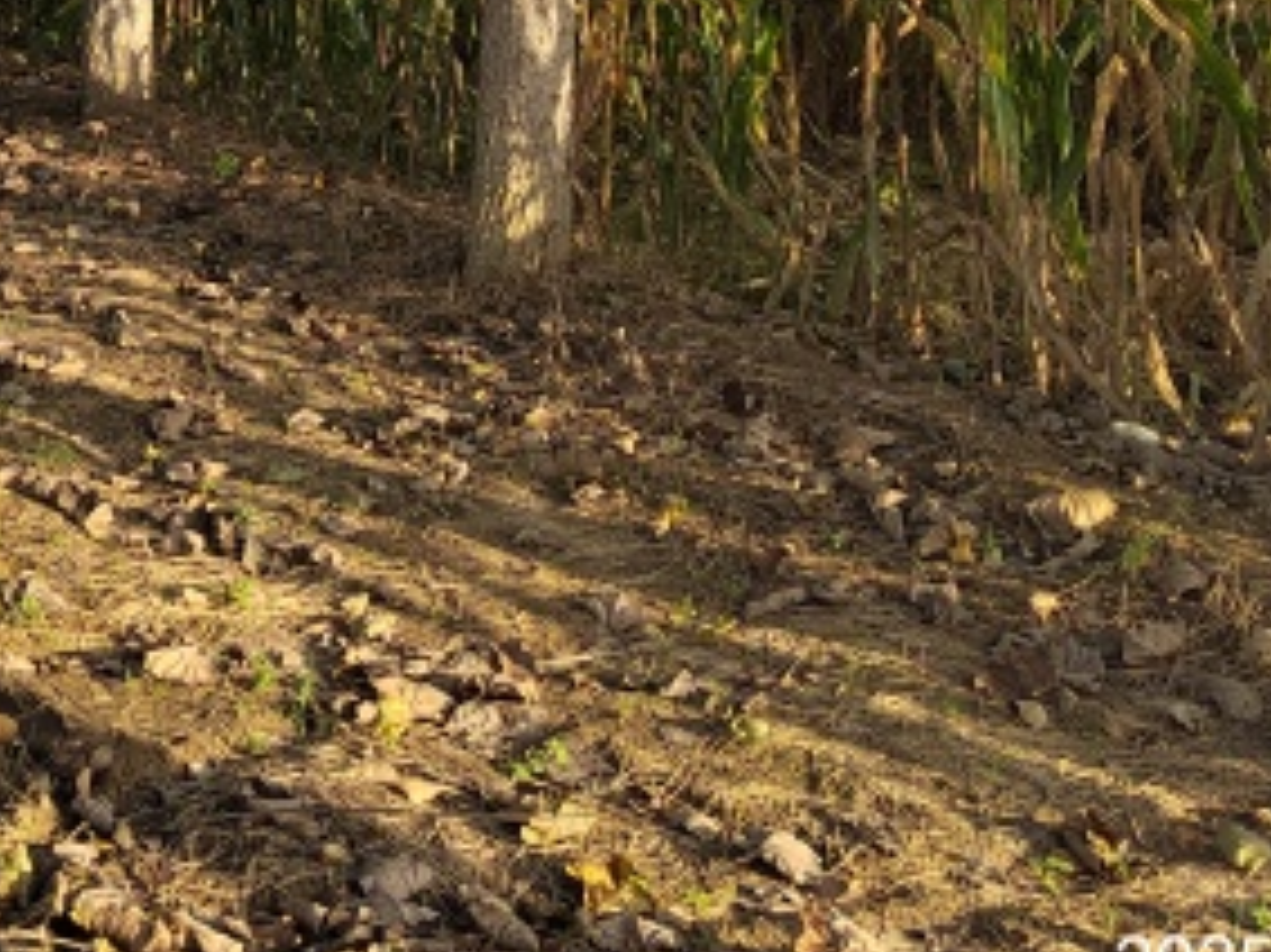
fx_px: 2386
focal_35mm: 65
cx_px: 63
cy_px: -202
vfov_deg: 21.0
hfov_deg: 28.4
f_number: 1.9
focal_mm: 5.52
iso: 438
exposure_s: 1/1160
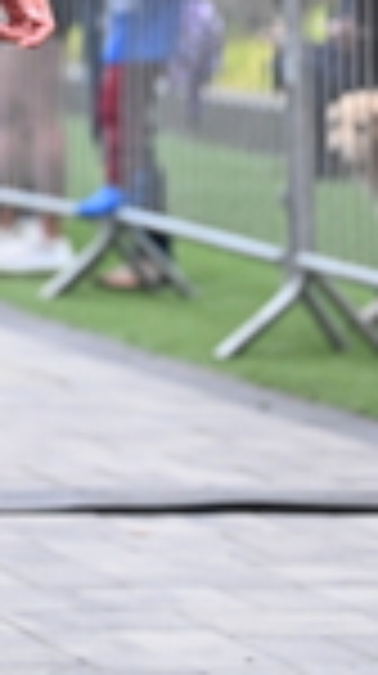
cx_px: -164
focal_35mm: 292
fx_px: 5221
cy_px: -297
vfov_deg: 7.3
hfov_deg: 4.1
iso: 1600
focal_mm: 76
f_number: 2.8
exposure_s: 1/800
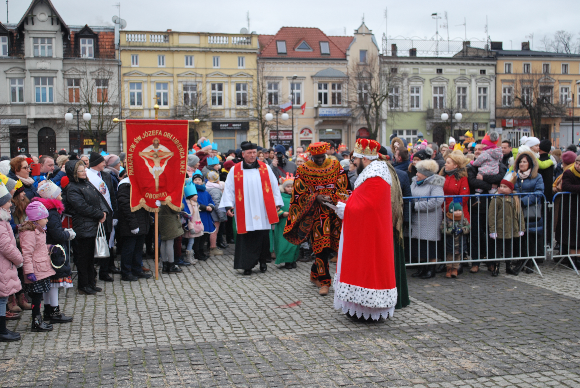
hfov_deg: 43.6
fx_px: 726
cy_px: 194
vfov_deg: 29.9
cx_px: 290
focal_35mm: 45
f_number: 4.8
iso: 320
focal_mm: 30
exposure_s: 1/125
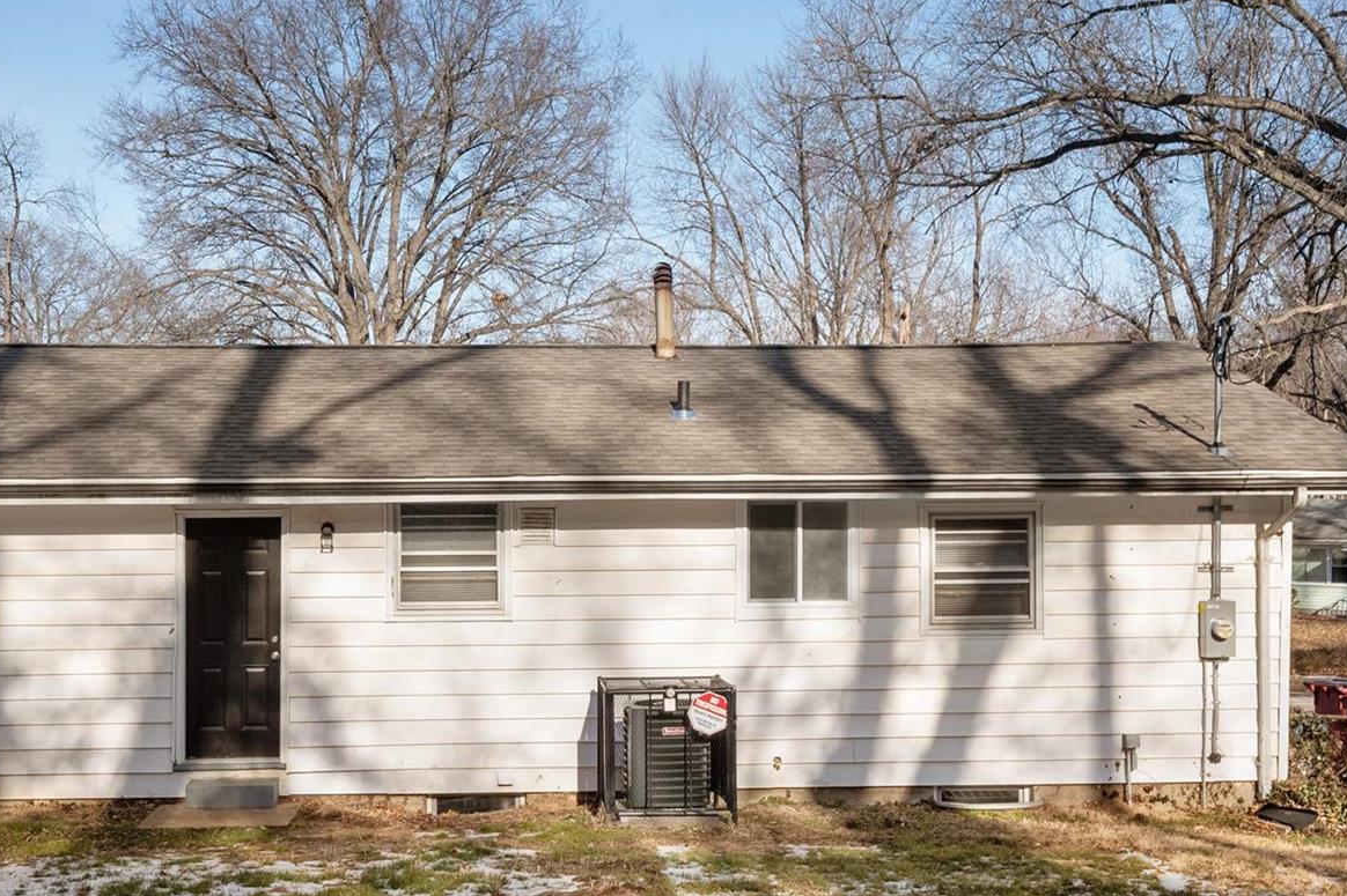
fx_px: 1646
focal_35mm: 44
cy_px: 551
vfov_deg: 30.4
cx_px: 564
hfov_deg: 44.4
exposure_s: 1/800
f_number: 9
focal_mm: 16
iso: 400
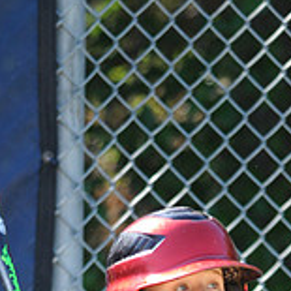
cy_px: 507
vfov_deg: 1.2
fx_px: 13610
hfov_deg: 1.2
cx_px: 222
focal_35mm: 1431
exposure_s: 1/800
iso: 400
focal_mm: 300
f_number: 4
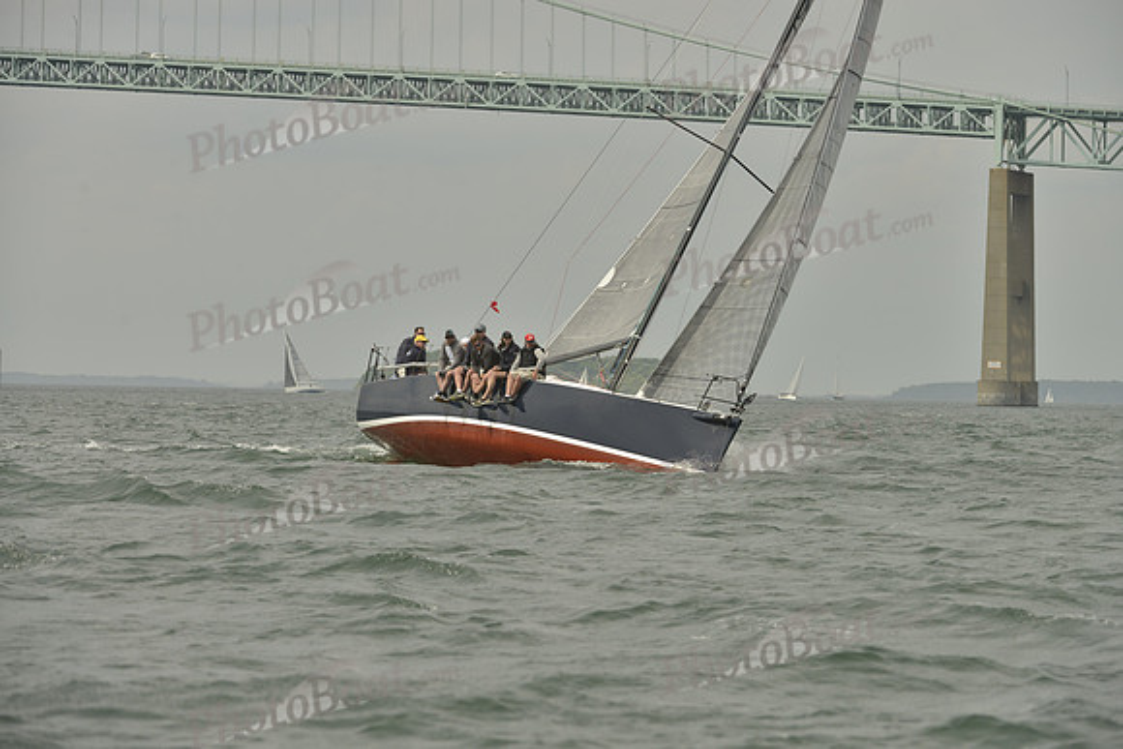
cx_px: 562
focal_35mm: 200
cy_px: 374
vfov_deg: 6.9
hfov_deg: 10.3
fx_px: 6240
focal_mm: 200
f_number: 8
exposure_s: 1/1250
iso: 280
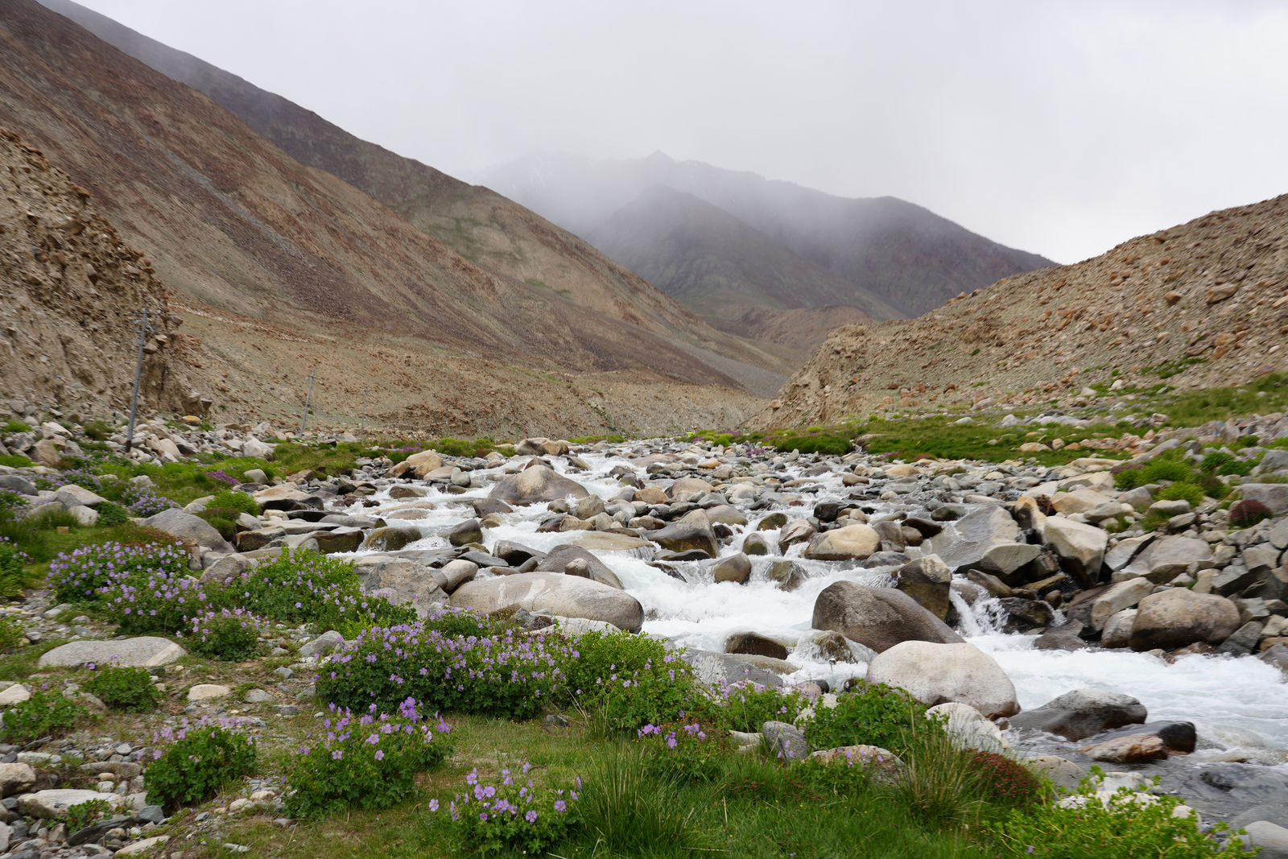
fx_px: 1288
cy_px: 430
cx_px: 644
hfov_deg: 53.1
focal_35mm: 36
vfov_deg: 36.9
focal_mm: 36
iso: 100
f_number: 9
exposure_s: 1/125
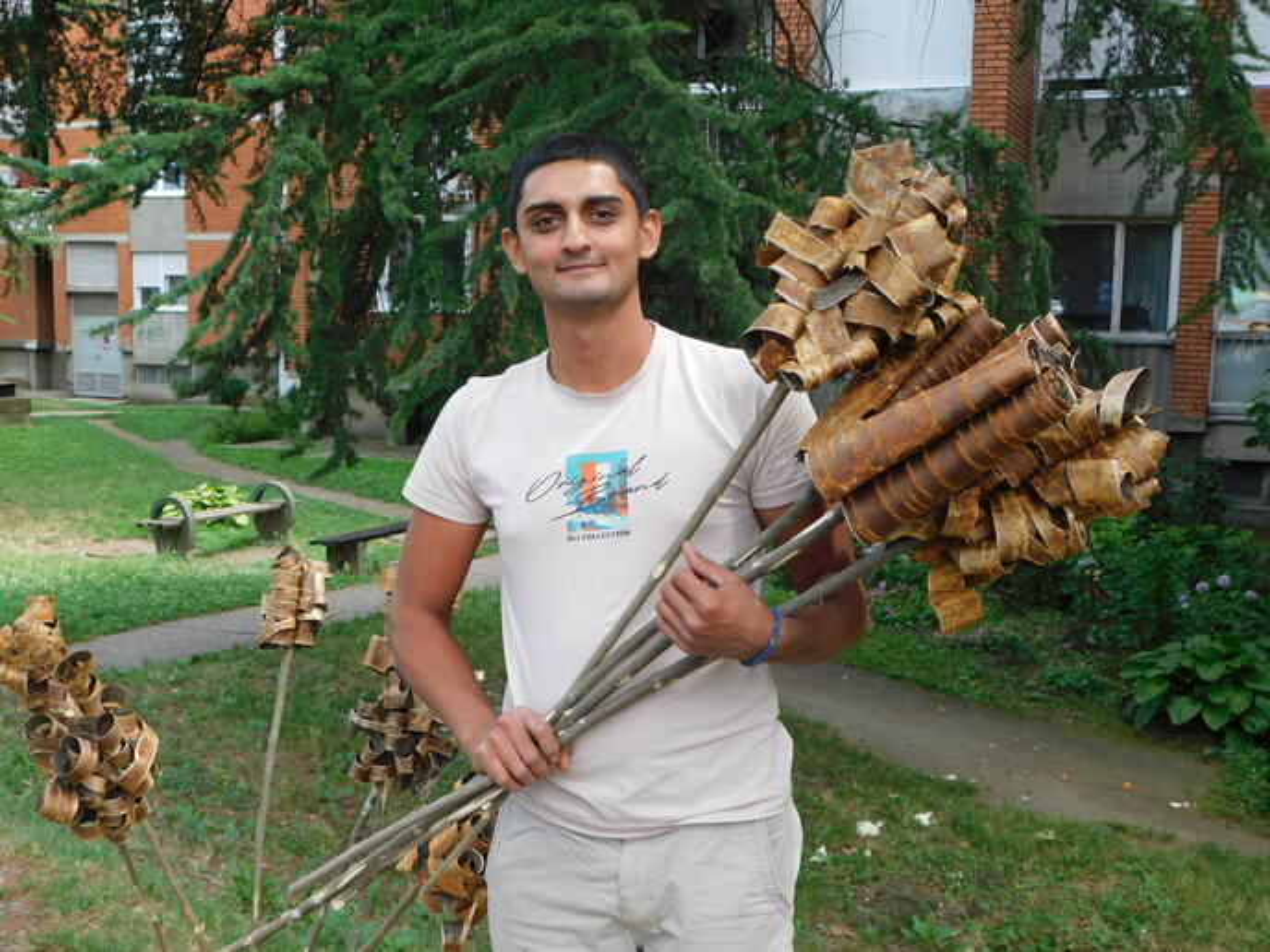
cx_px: 635
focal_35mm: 40
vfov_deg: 36.0
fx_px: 1468
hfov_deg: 46.8
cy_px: 476
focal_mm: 7.1
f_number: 3.6
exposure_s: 1/160
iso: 125
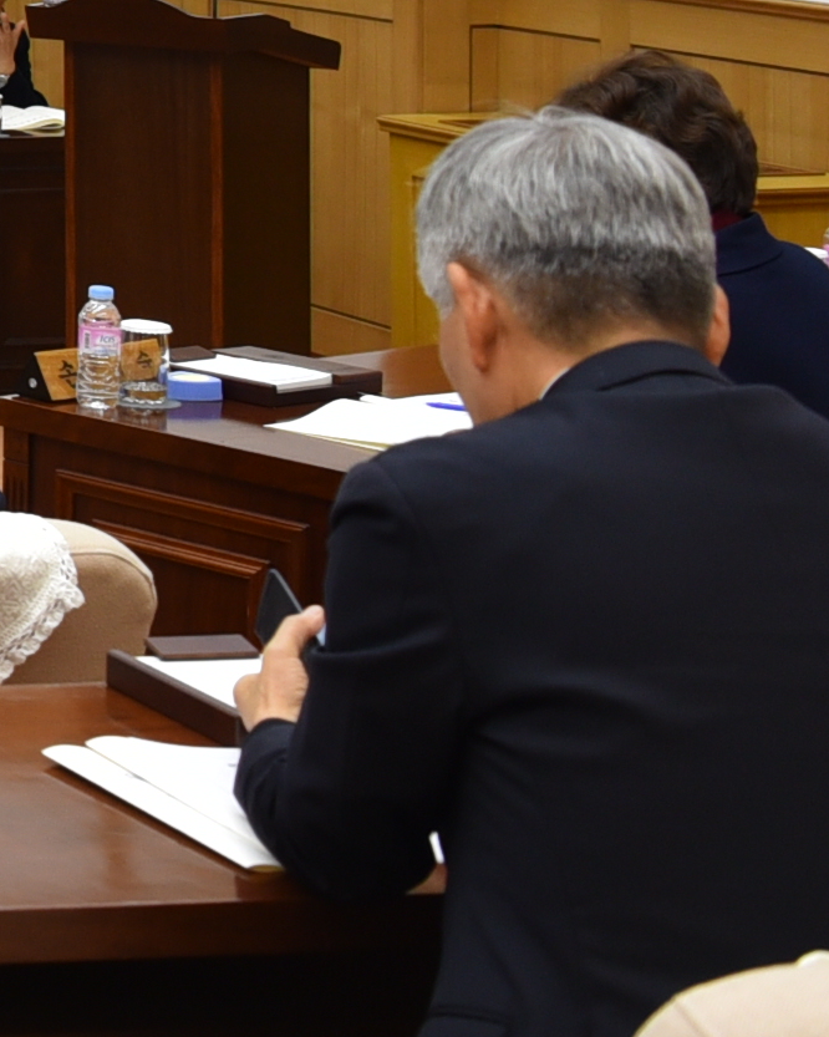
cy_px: -309
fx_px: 3743
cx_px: -1725
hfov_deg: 9.6
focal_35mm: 122
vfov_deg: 15.1
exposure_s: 1/60
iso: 560
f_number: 4
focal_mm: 24
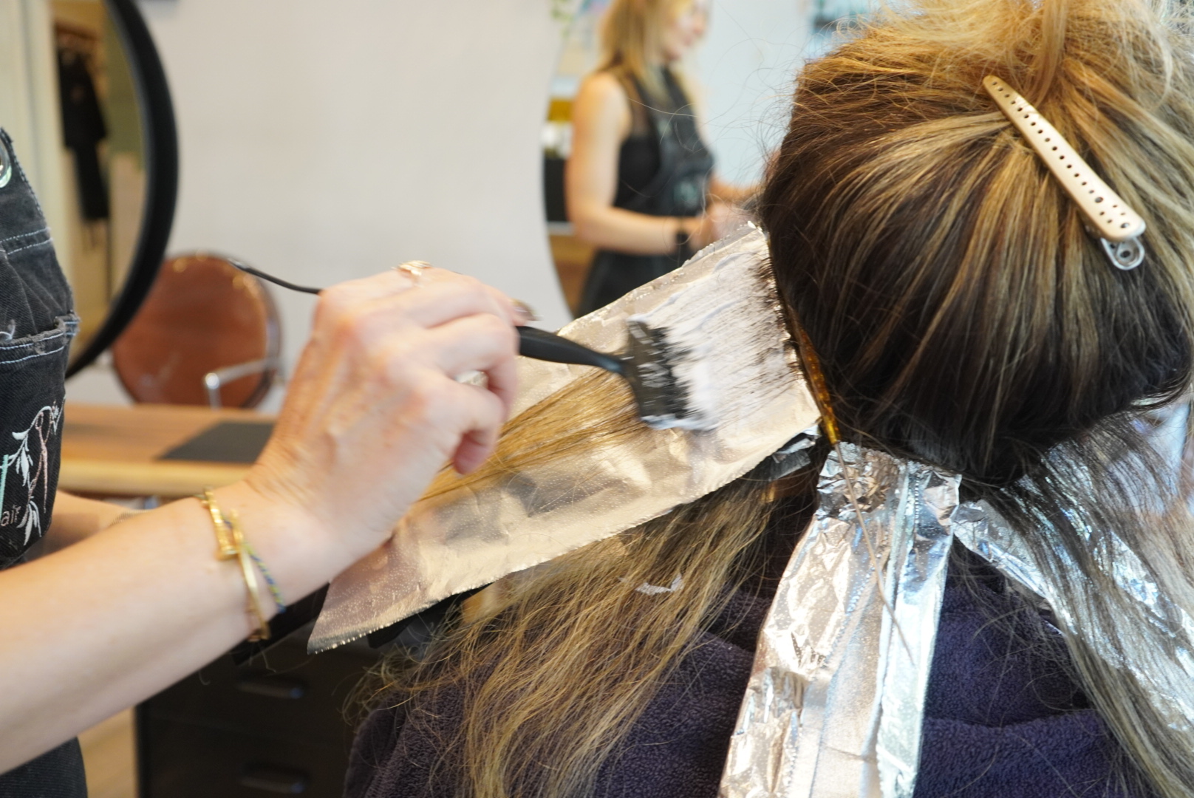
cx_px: 597
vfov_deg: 36.9
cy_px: 399
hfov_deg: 53.1
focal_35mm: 36
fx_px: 1195
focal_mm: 24
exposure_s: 1/100
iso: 1000
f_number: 3.2
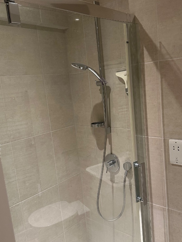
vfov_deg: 55.3
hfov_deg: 42.7
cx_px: 112
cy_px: 120
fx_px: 231
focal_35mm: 33
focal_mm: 6.86
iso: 250
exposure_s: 1/50
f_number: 1.78
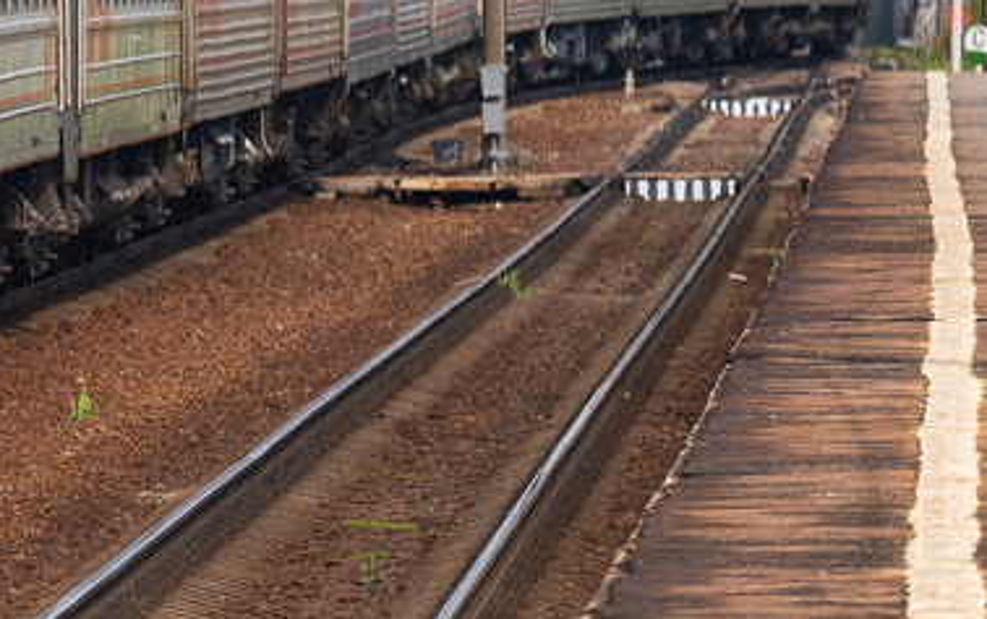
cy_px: -127
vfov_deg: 1.9
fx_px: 19073
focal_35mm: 708
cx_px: -569
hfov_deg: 3.0
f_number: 7.1
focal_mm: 205.7
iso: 250
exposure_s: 1/500
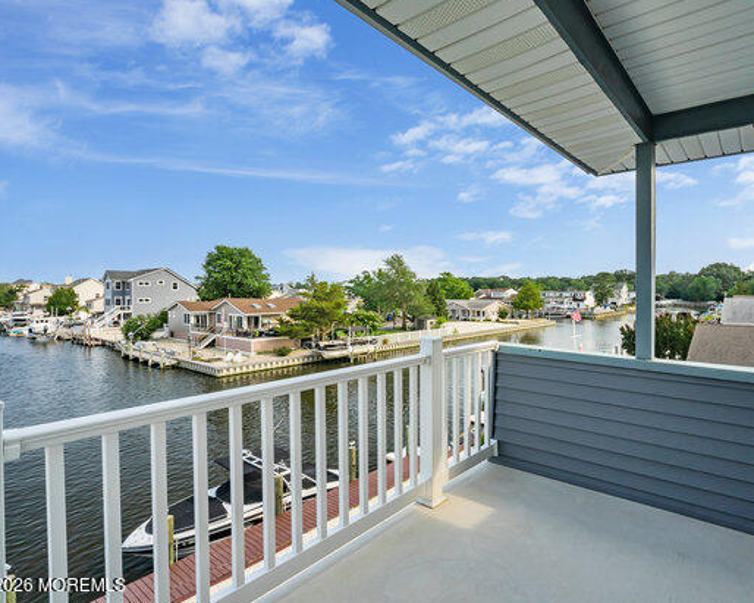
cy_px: 296
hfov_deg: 82.4
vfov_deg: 70.8
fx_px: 424
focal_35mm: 19
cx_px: 449
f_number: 16
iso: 400
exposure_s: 1/60
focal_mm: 16
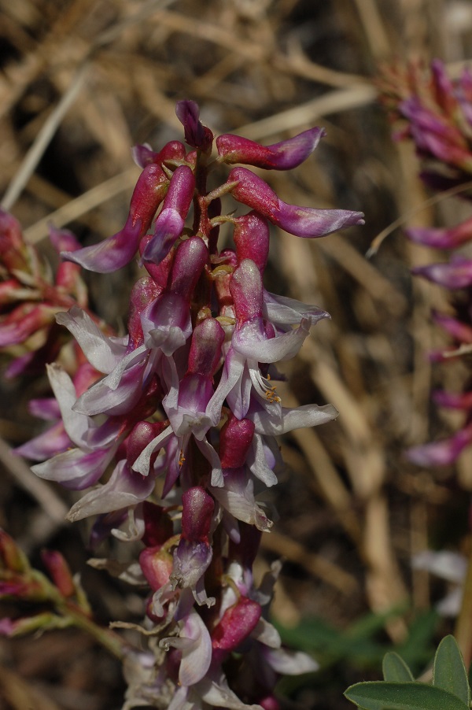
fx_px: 1477
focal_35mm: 75
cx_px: 236
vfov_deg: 27.0
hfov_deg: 18.2
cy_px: 355
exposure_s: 1/500
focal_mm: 50
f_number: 11
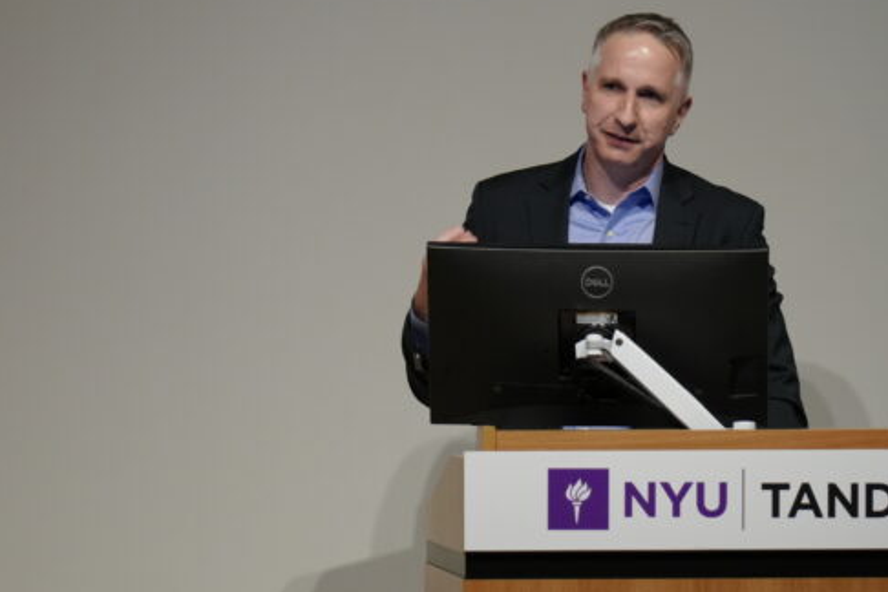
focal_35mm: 270
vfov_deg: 5.1
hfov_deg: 7.6
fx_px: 6659
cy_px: 163
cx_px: 519
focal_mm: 114
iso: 1600
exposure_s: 1/125
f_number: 5.6
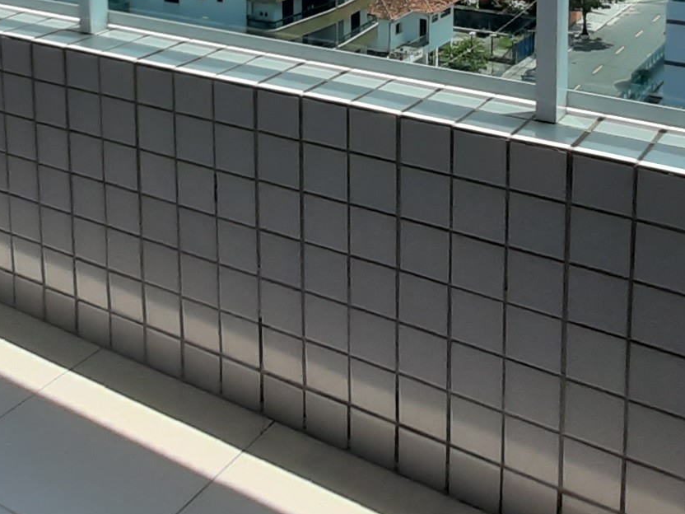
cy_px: -106
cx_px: 268
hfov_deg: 37.3
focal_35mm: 51
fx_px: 1009
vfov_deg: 25.6
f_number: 2.2
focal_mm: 1.42
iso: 40
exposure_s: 1/1605
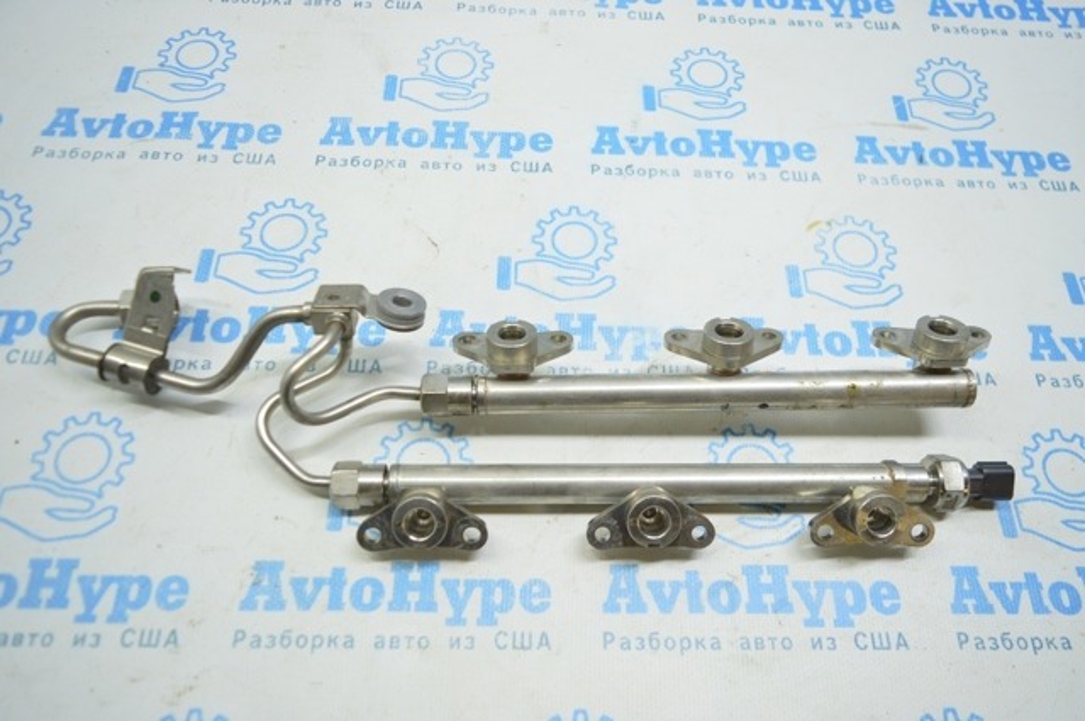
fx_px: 813
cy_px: 360
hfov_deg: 67.4
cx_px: 542
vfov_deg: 47.8
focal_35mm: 27
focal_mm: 18
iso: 400
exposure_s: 1/60
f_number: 3.5
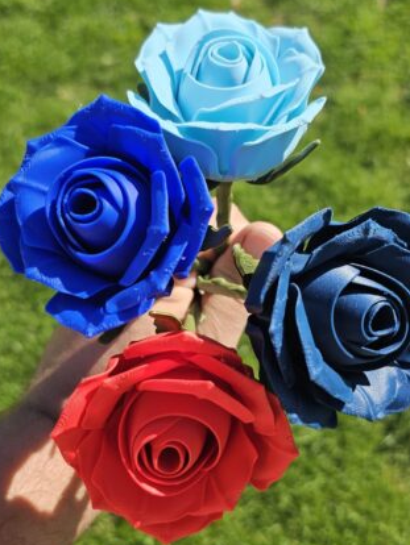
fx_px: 379
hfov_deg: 56.9
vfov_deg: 71.6
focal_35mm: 24
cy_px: 278
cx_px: 202
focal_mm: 6.3
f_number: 1.7
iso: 10
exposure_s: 1/416
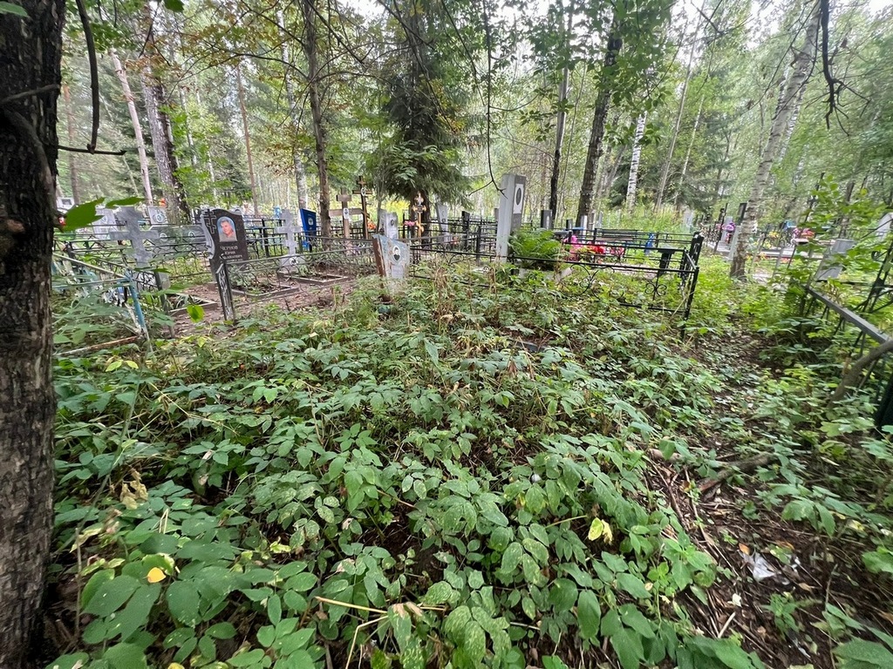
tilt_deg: -20.5
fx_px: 335
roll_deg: +2.1
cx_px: 446
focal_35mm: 13
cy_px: 334
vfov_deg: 89.9
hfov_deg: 106.2
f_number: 1.8
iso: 160
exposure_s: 1/99
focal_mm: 1.57
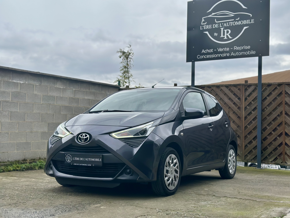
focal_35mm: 48
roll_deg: -0.8
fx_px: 402
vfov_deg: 30.3
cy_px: 109
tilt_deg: +1.7
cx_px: 145
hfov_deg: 39.7
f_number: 1.78
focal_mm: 6.86
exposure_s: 1/1475
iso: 80
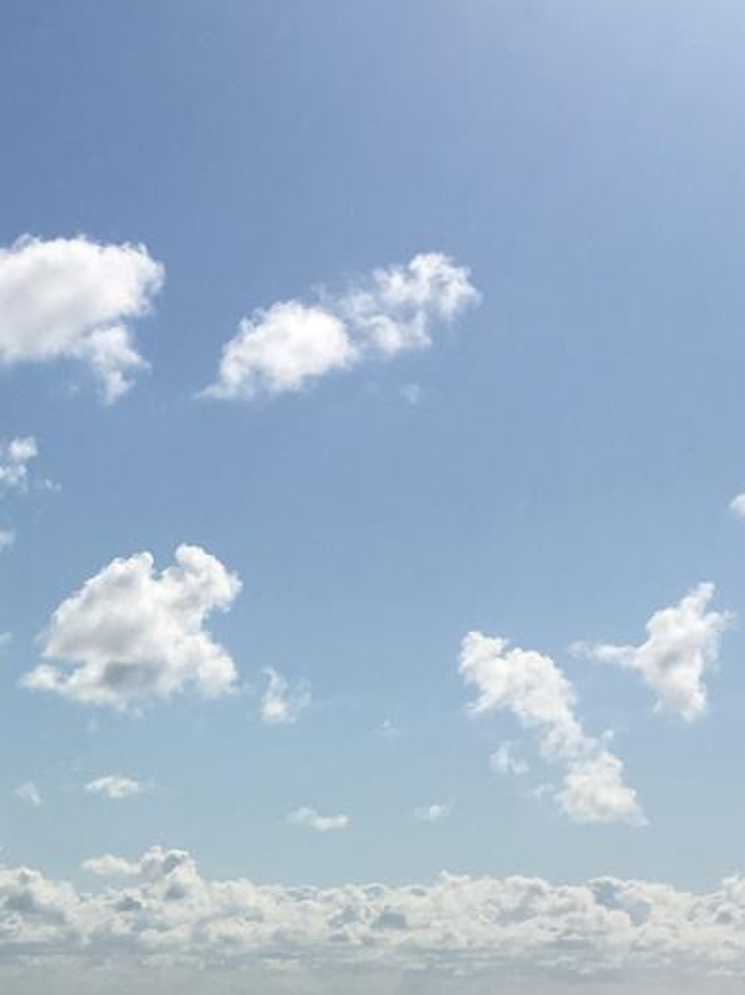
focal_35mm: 86
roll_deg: -1.1
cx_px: -123
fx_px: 2470
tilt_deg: -4.4
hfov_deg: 16.5
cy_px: 1247
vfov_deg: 21.0
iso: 25
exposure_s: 1/6410
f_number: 2.2
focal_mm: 4.15
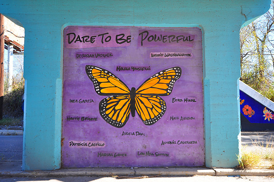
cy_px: 91
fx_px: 228
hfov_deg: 62.0
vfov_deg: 43.5
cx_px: 137
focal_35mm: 30
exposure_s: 1/200
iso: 200
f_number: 5
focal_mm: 20
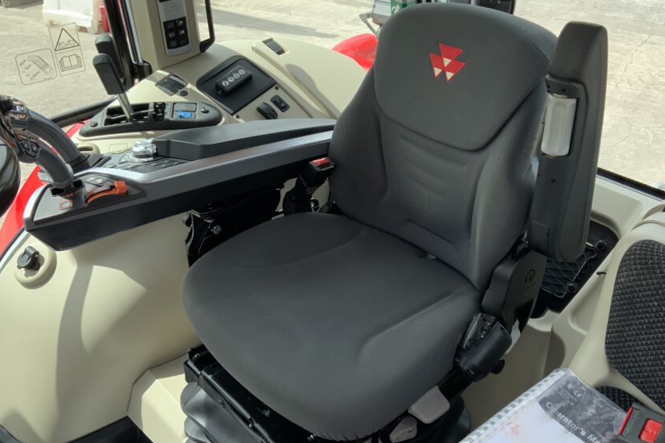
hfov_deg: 51.5
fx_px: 683
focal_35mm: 37
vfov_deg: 35.9
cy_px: 224
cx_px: 404
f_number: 1.8
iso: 16
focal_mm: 3
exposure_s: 1/545
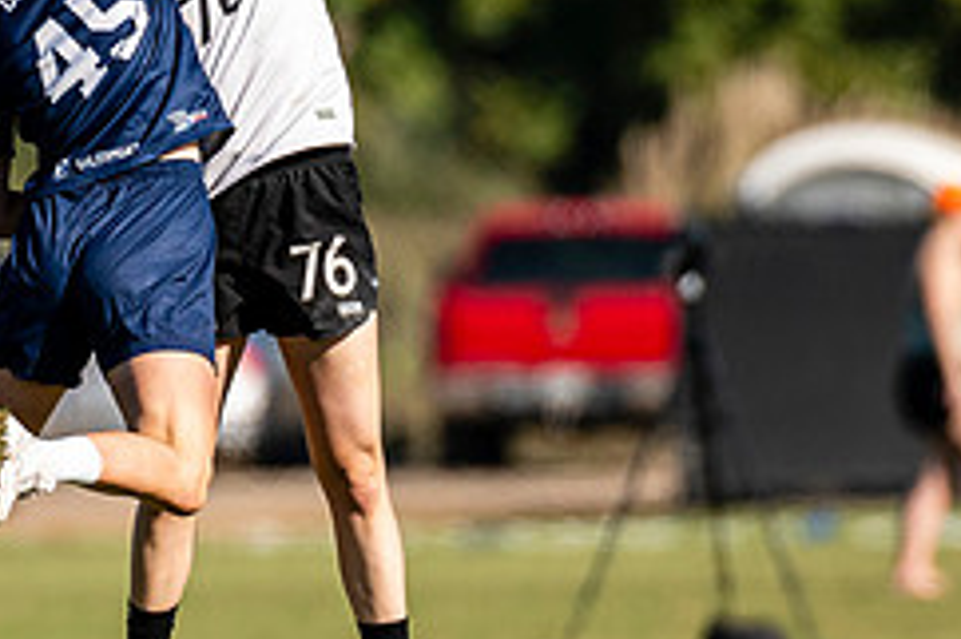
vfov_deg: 0.9
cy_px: 299
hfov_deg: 1.3
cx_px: -7
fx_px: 42894
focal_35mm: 1608
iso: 220
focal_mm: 300
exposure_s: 1/3200
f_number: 3.2
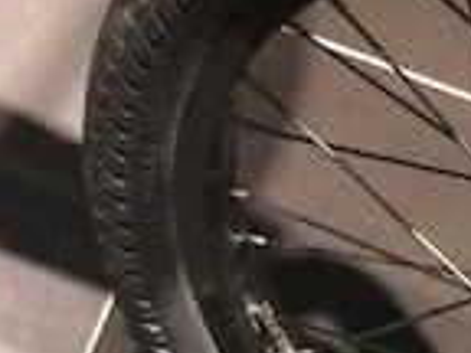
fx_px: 2803
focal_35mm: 206
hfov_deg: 9.5
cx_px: -85
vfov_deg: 7.0
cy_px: -275
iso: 250
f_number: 2.2
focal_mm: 4.15
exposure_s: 1/15
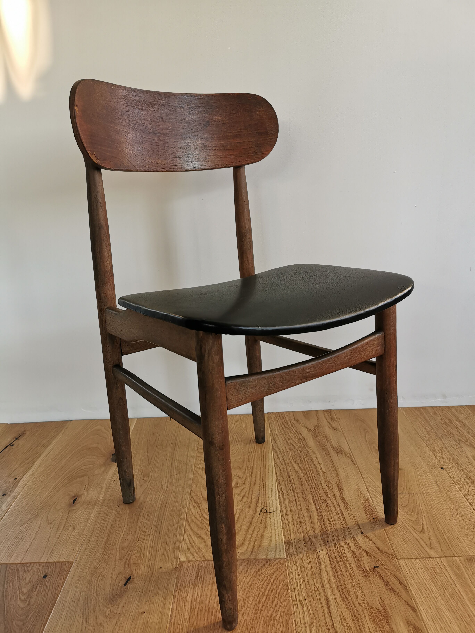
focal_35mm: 27
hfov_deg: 51.4
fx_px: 494
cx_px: 238
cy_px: 316
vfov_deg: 65.3
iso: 100
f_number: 1.6
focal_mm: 5.56
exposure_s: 1/100
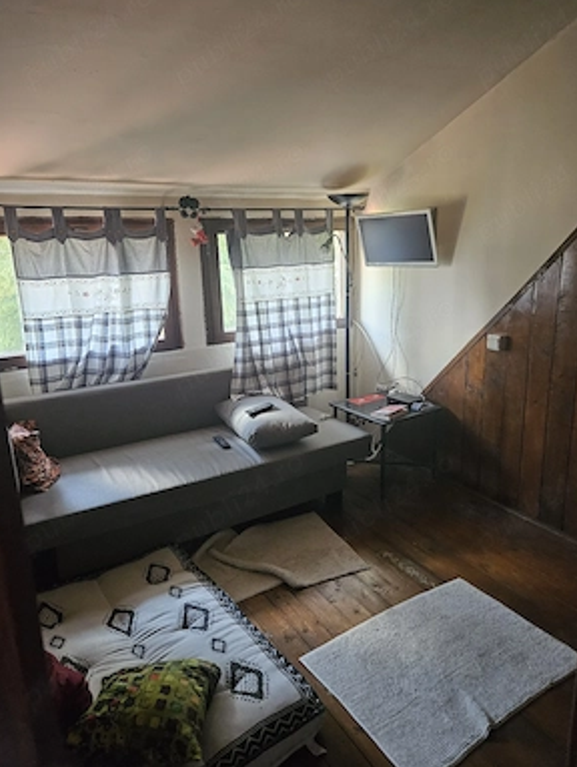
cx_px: 288
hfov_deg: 56.9
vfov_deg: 71.5
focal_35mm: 24
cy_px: 374
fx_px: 533
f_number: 1.8
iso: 1000
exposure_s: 1/101
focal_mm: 5.4
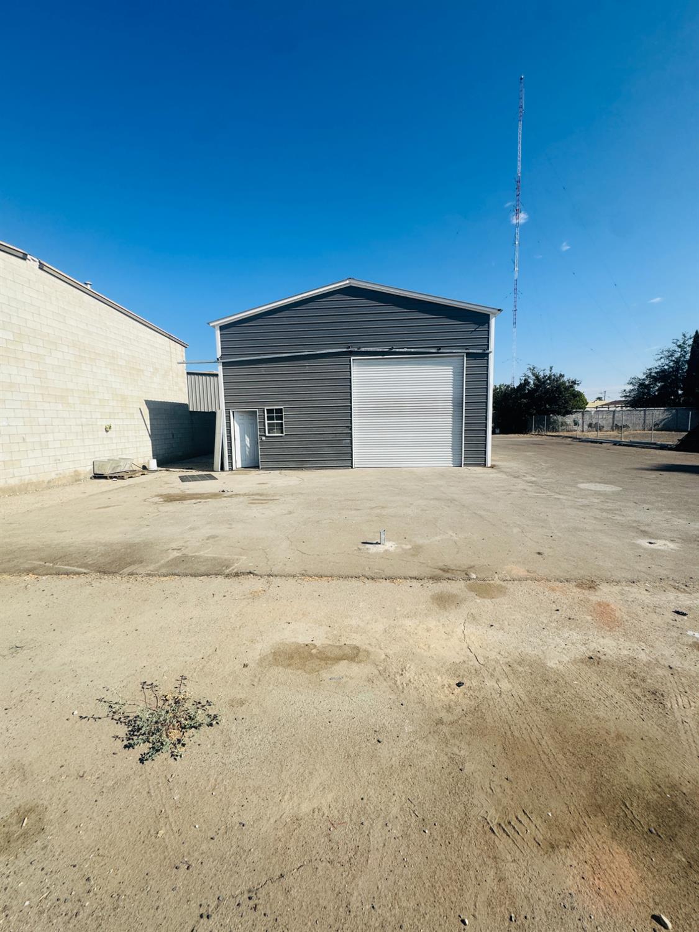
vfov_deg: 102.1
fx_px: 377
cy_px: 466
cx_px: 350
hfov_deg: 85.7
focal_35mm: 14
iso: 50
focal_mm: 2.22
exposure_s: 1/2584
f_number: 2.2
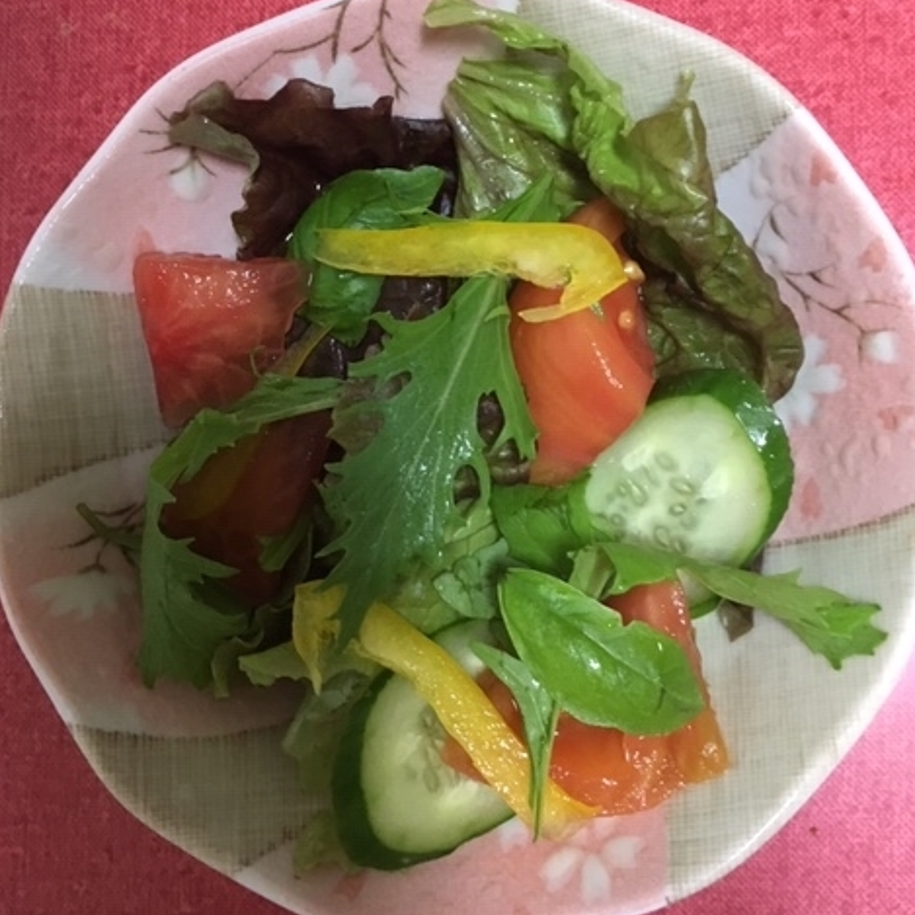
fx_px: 1047
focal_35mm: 35
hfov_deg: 47.2
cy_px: 410
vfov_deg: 47.1
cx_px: 462
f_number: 2.2
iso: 200
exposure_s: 1/30
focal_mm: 4.15
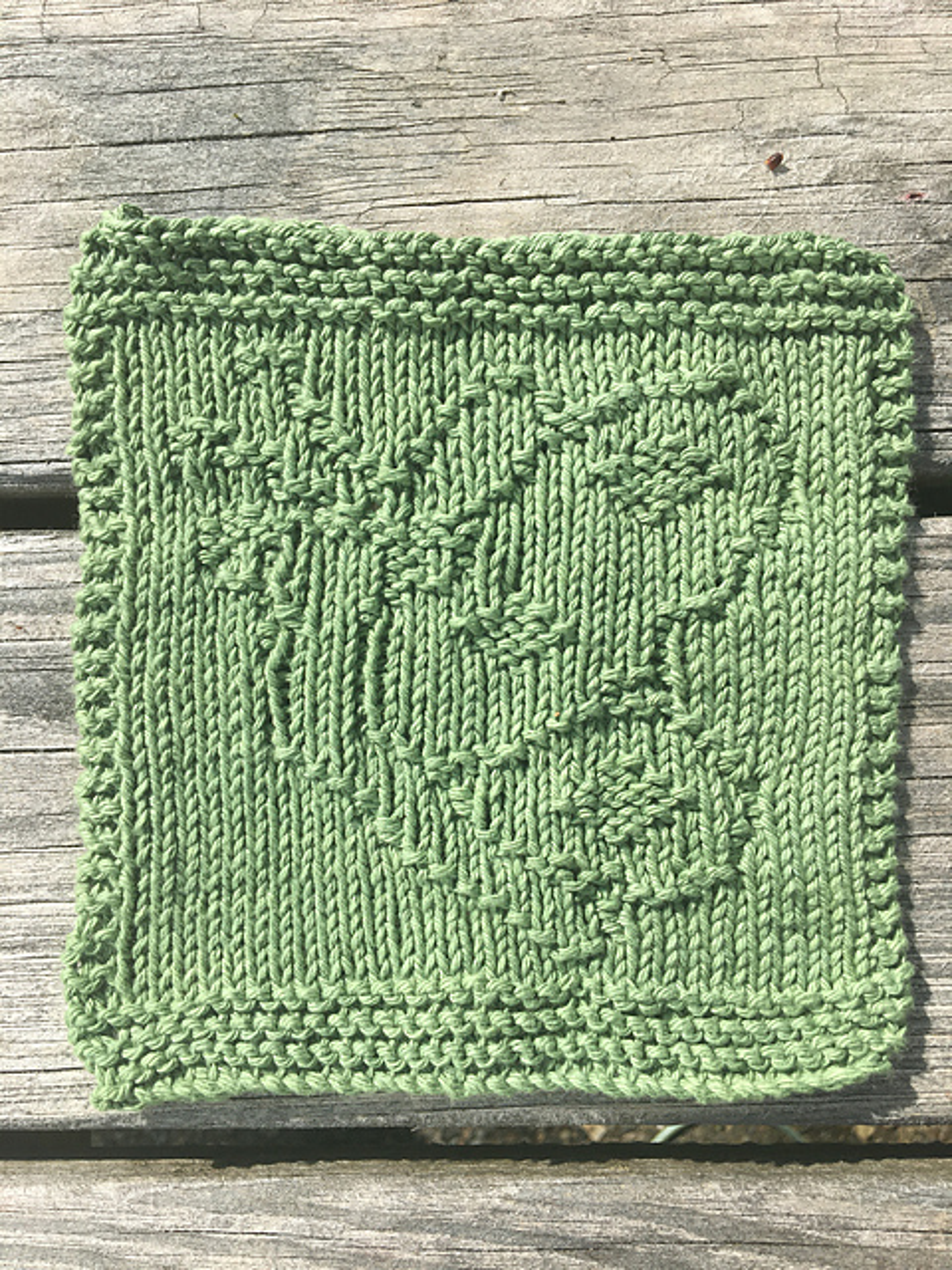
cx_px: 476
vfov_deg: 61.7
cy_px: 635
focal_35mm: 29
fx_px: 1063
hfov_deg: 48.2
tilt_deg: -88.6
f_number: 2.2
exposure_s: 1/1148
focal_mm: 4.15
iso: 25
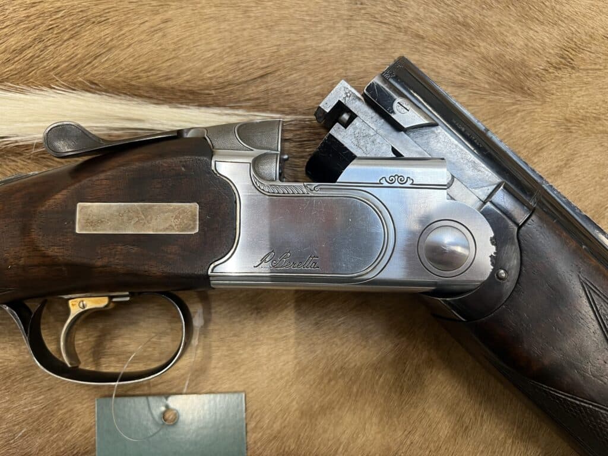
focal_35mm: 26
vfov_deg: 53.1
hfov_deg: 67.3
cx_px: 304
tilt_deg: -85.7
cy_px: 228
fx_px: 457
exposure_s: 1/50
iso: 125
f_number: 1.5
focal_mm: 5.7
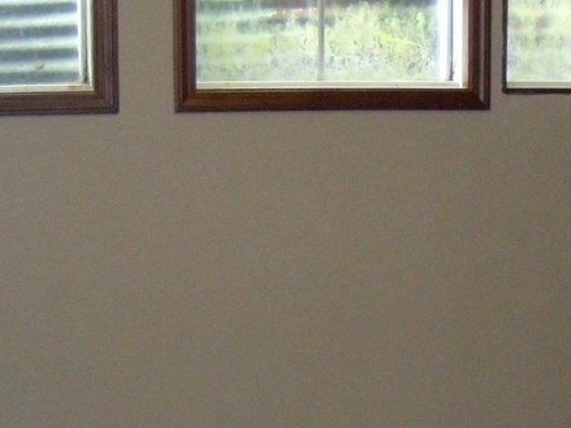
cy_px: 545
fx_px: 1946
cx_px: 559
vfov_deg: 12.2
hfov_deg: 16.4
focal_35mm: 118
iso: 400
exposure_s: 1/30
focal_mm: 6.4
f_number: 3.6
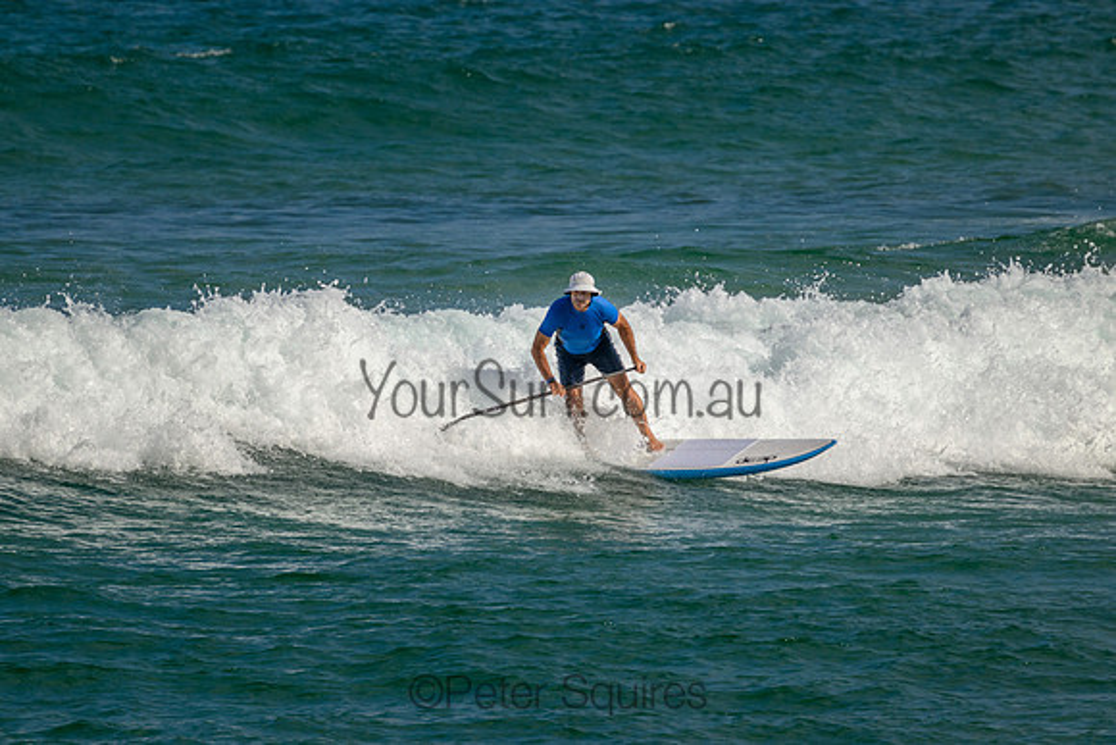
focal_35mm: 800
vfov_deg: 1.7
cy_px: 372
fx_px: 24805
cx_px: 558
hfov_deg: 2.6
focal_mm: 800
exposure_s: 1/2000
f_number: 11
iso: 560
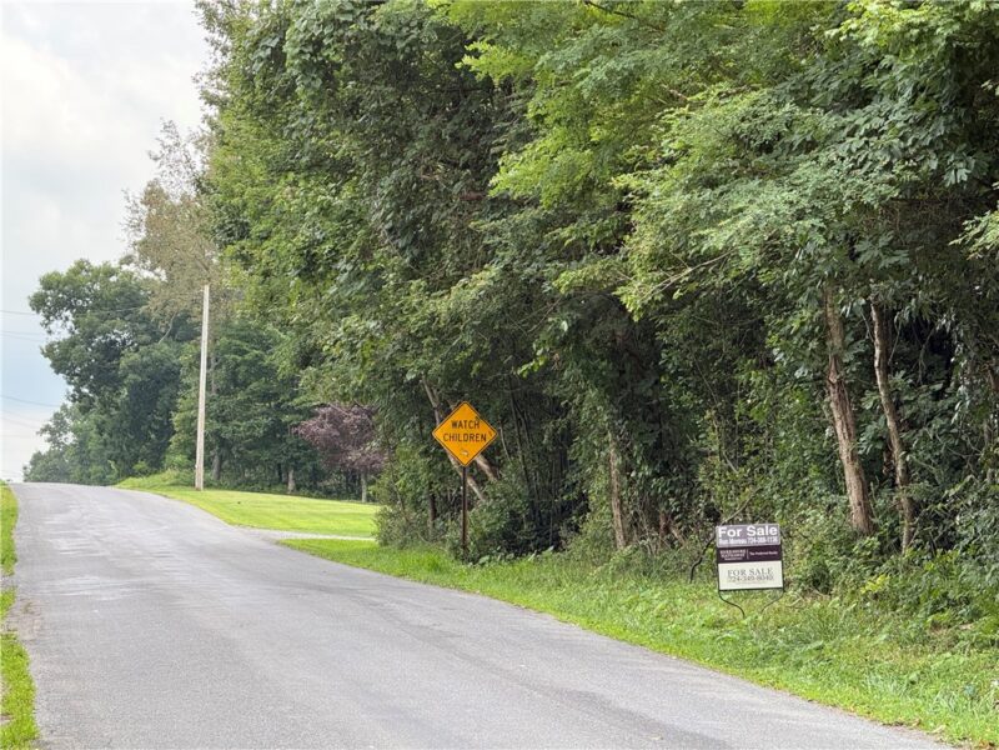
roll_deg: -0.3
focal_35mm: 120
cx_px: 500
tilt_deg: +4.1
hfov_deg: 16.4
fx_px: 3463
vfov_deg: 12.3
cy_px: 375
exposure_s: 1/126
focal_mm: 15.66
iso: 64
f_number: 2.8
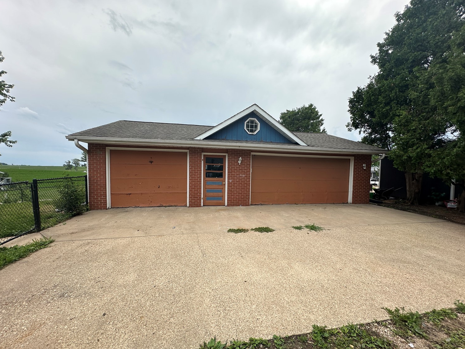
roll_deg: -0.8
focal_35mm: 15
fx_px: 202
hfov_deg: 98.2
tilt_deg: -2.8
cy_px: 182
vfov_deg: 81.7
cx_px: 237
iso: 40
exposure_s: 1/796
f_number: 2.2
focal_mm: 2.22
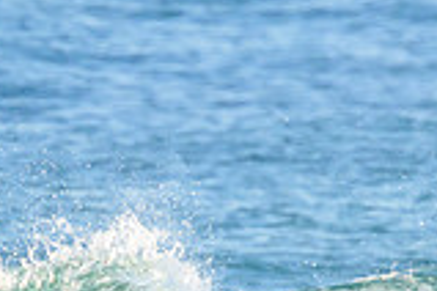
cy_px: 419
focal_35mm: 2404
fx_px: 29180
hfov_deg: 0.9
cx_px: 272
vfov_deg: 0.6
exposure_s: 1/2000
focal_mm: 660
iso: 2200
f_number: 11
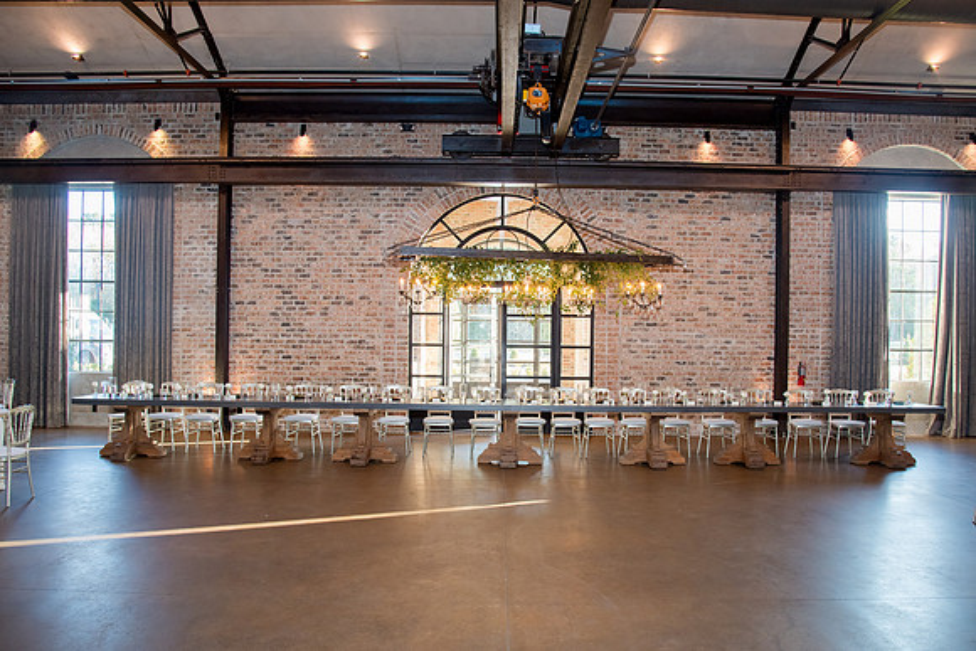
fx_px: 701
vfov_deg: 49.8
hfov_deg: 69.7
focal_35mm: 26
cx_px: 507
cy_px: 325
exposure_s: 1/60
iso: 1250
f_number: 5.6
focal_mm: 24
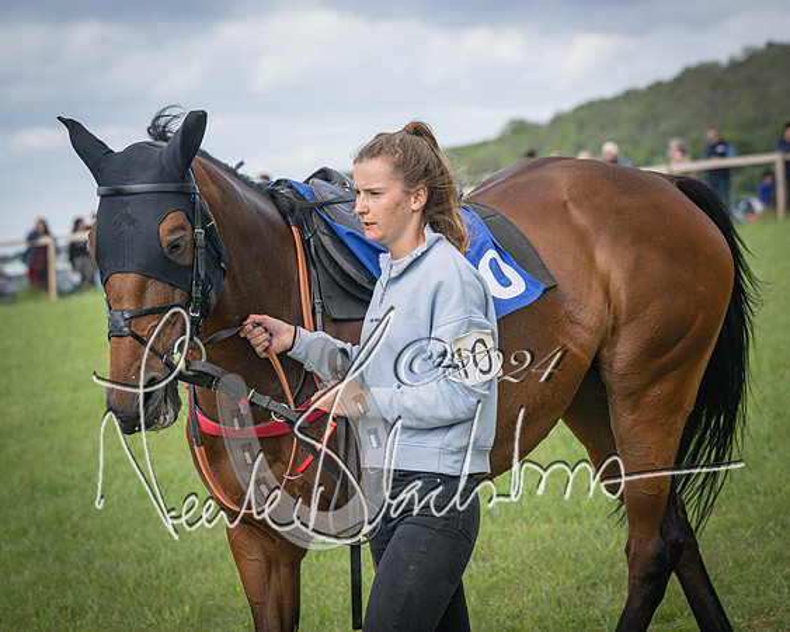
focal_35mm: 141
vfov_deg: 10.9
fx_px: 3297
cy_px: 240
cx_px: 358
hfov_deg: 13.7
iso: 400
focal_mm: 101
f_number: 5
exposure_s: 1/1600
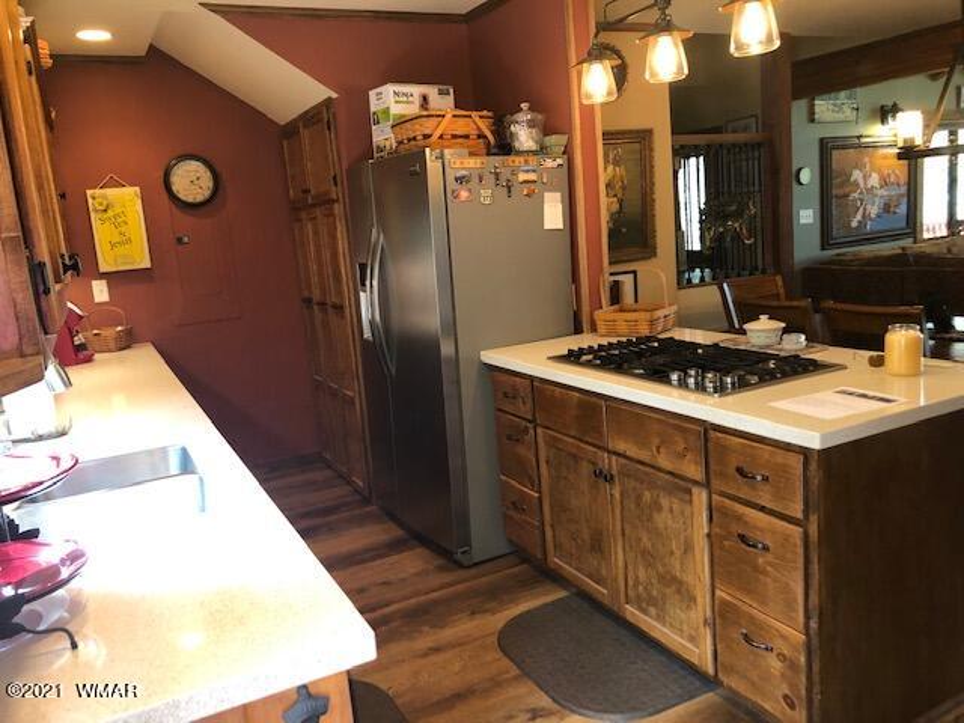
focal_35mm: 28
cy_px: 362
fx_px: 780
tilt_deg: -10.3
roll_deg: +4.9
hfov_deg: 63.4
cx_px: 482
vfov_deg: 49.7
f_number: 1.8
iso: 50
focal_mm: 3.99
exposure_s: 1/15
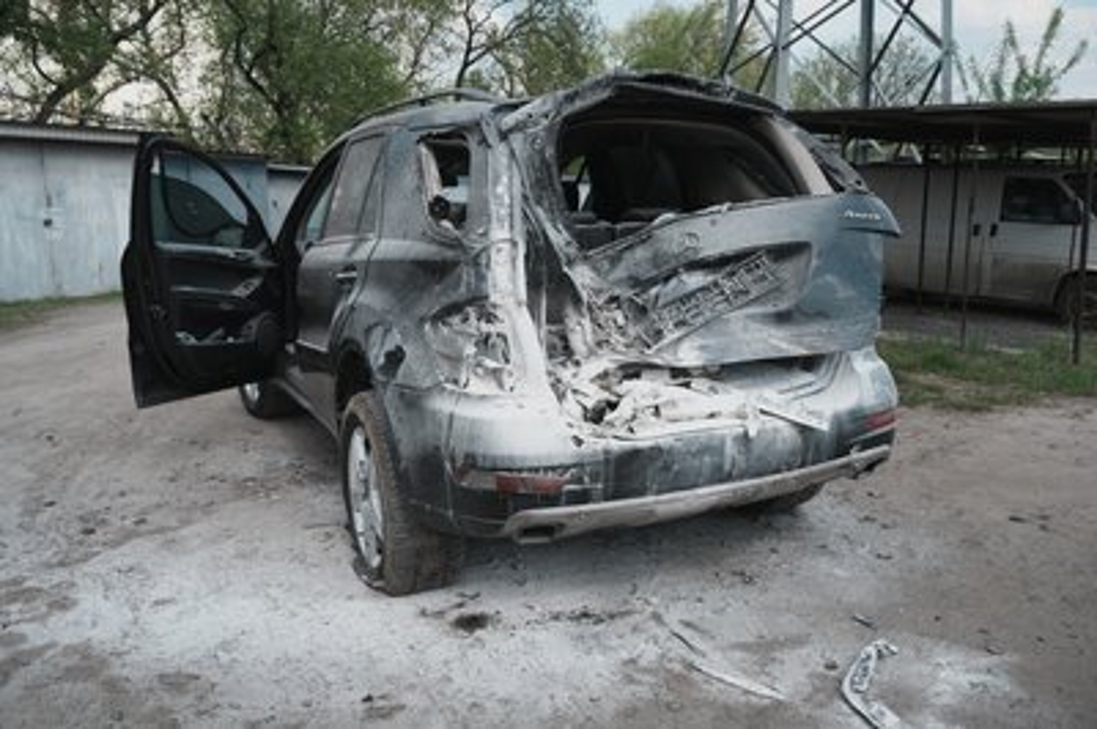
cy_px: 364
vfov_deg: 44.9
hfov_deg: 63.7
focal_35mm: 29
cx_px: 548
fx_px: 883
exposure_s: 1/4000
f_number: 6.3
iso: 800
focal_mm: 29
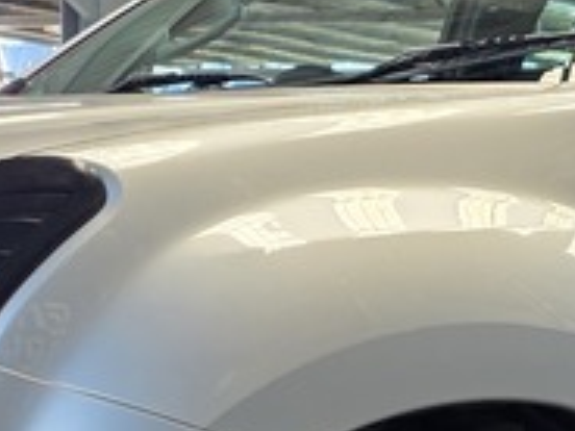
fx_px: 2126
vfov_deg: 11.4
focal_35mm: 128
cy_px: 518
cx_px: 381
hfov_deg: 15.4
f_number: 1.7
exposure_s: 1/180
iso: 64
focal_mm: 6.25
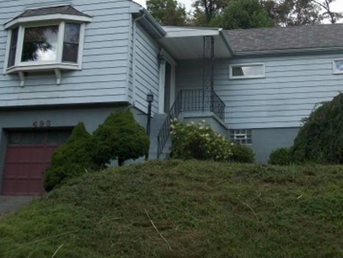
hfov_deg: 36.7
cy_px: 67
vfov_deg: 27.7
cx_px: 197
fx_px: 515
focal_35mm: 52
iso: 80
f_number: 2.9
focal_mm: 5.7
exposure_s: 1/500
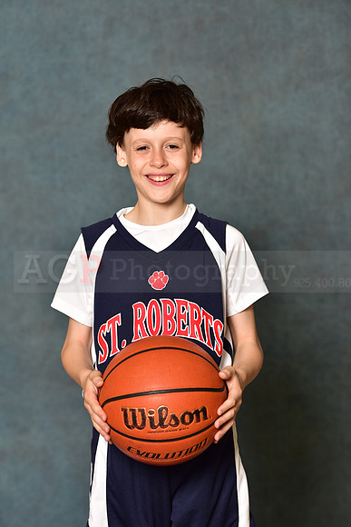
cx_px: 176
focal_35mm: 130
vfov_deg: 15.8
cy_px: 264
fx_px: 1900
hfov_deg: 10.6
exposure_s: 1/200
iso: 320
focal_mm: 130
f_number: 4.5
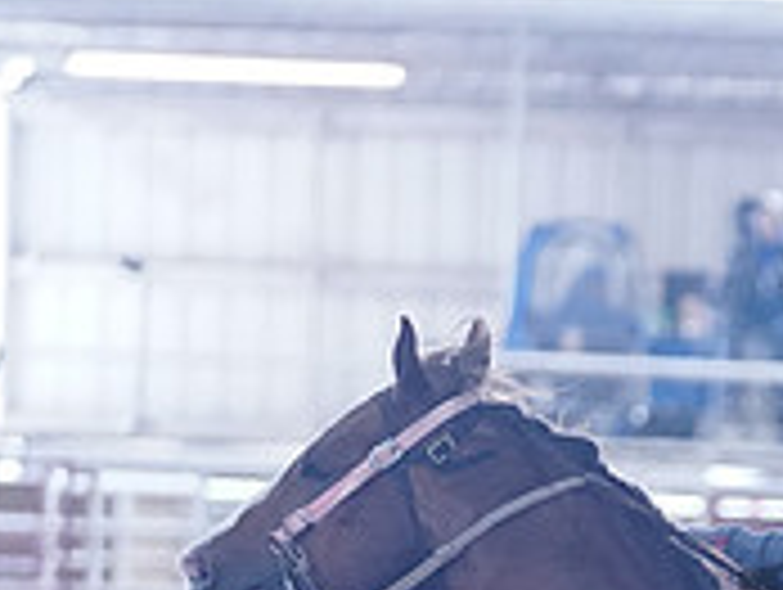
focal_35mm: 419
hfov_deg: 4.7
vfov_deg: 3.5
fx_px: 9491
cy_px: 799
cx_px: 1026
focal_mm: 131
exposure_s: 1/1000
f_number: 2.8
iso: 6400
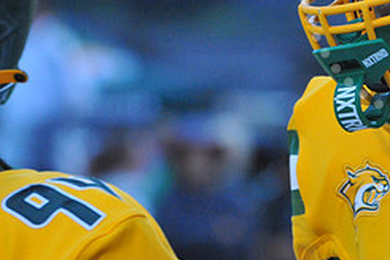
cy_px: -27
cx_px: 450
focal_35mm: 757
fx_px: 8195
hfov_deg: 2.7
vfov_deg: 1.8
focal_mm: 320
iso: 6400
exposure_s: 1/200
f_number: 11
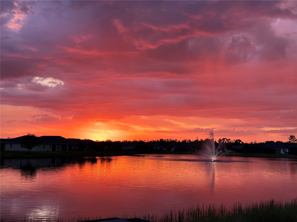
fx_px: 412
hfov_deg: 39.7
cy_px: 111
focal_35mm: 48
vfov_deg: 30.3
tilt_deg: +4.5
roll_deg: -0.7
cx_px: 148
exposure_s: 1/173
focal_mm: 6.86
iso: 64
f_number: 1.78
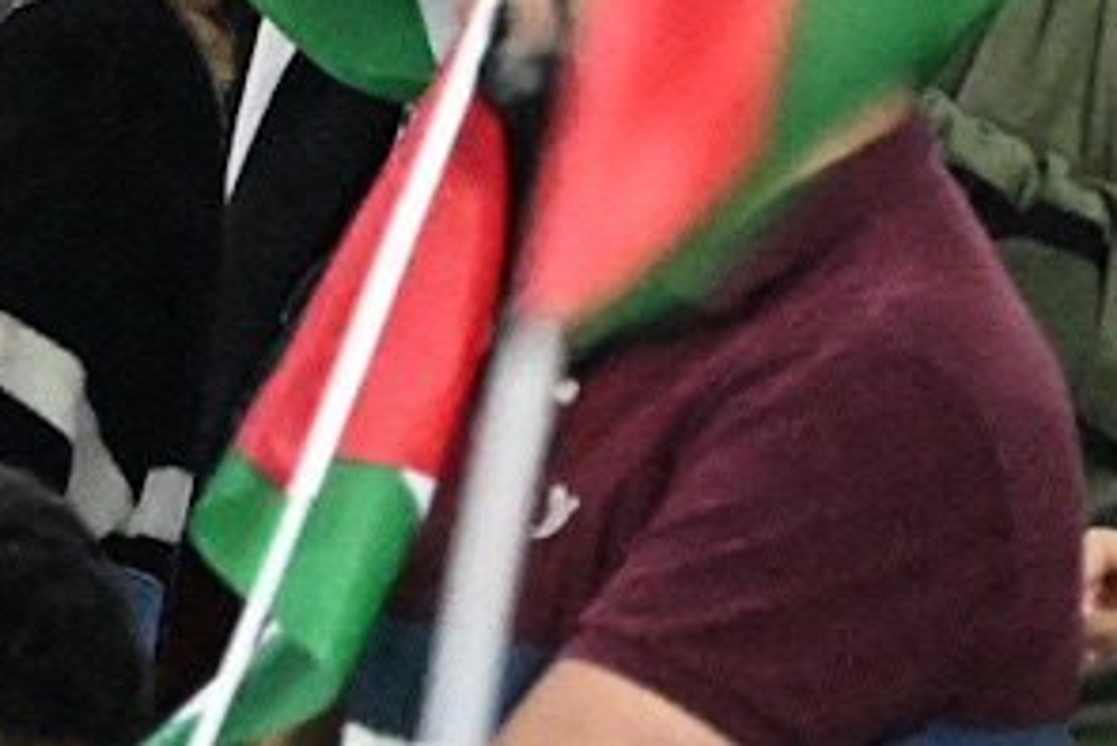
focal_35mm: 4168
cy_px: -420
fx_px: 129381
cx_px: -844
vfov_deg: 0.3
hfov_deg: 0.5
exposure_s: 1/2000
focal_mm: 600
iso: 9000
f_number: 4
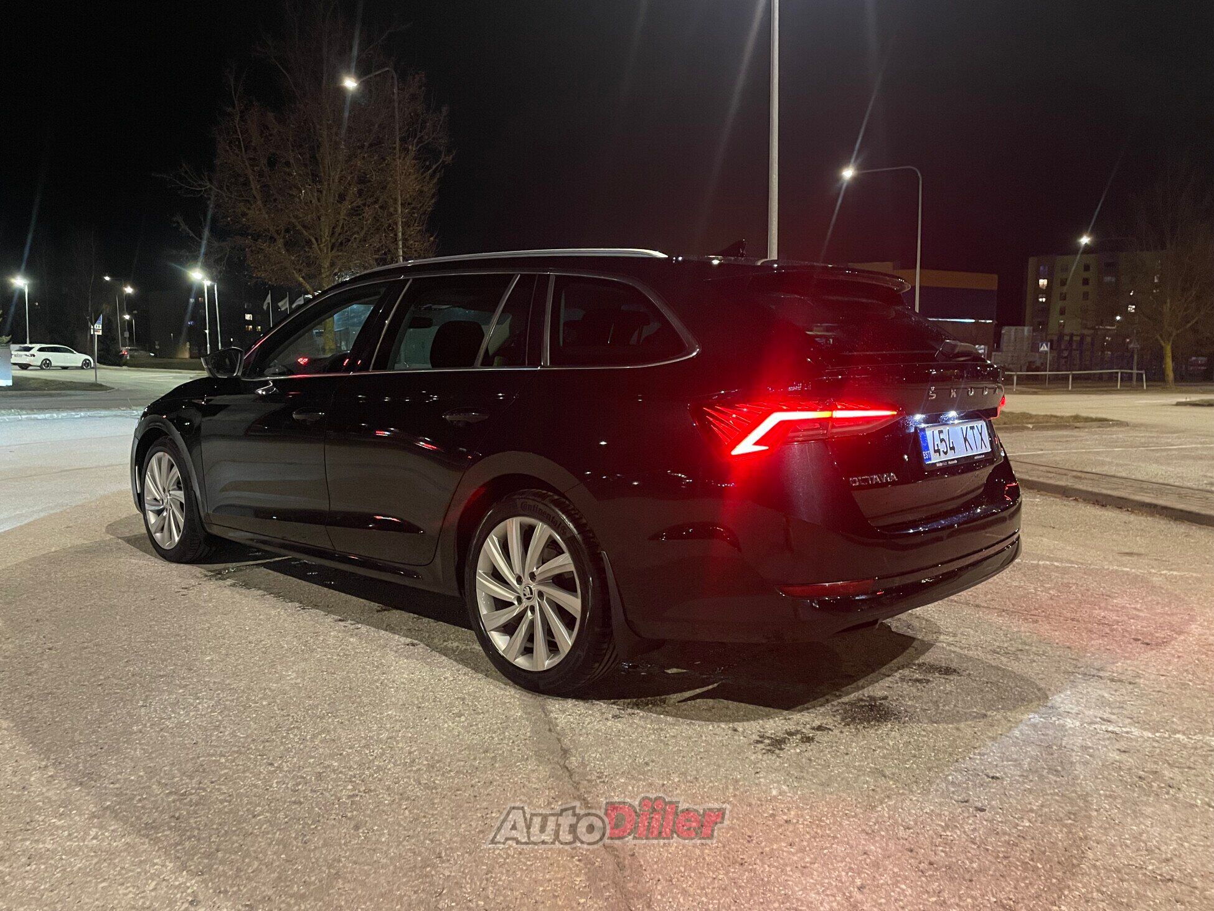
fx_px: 912
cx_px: 607
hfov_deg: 67.3
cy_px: 456
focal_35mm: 26
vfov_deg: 53.1
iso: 800
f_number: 1.6
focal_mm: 4.2
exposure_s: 1/25
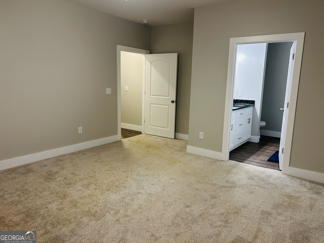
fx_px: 243
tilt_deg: -9.3
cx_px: 162
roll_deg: -1.5
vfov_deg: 53.1
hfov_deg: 67.3
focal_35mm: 26
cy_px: 122
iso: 80
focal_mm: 5.7
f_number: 1.5
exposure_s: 1/60
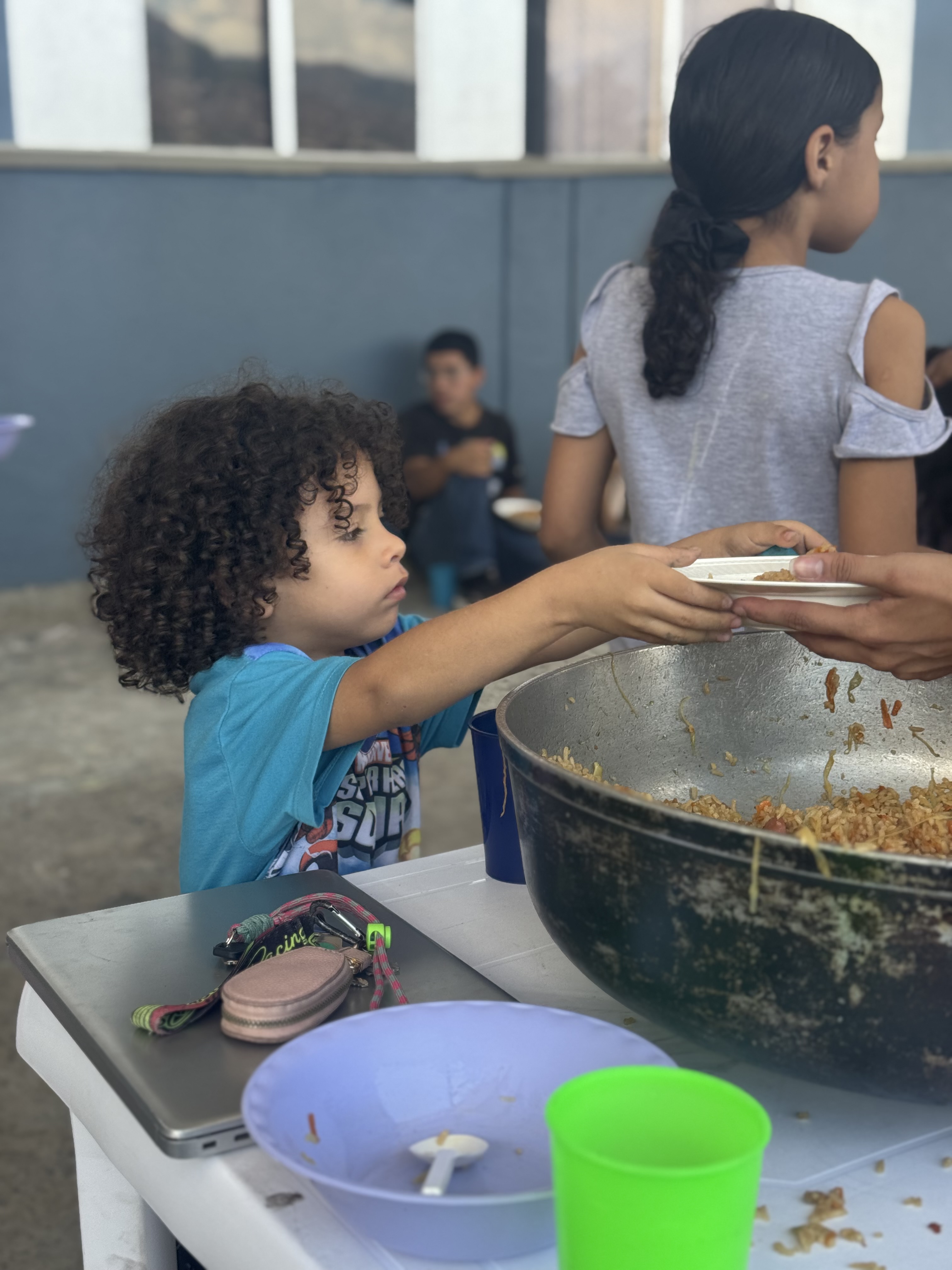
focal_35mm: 48
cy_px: 635
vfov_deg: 39.7
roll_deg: +1.5
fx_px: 1760
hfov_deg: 30.3
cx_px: 476
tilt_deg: -13.4
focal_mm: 6.76
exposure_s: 1/318
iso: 64
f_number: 1.78
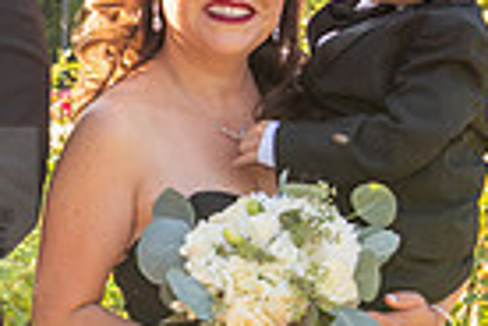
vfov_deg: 7.3
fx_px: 2562
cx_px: -262
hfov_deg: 10.5
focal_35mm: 189
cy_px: 211
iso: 200
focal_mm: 45
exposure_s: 1/250
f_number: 5.6
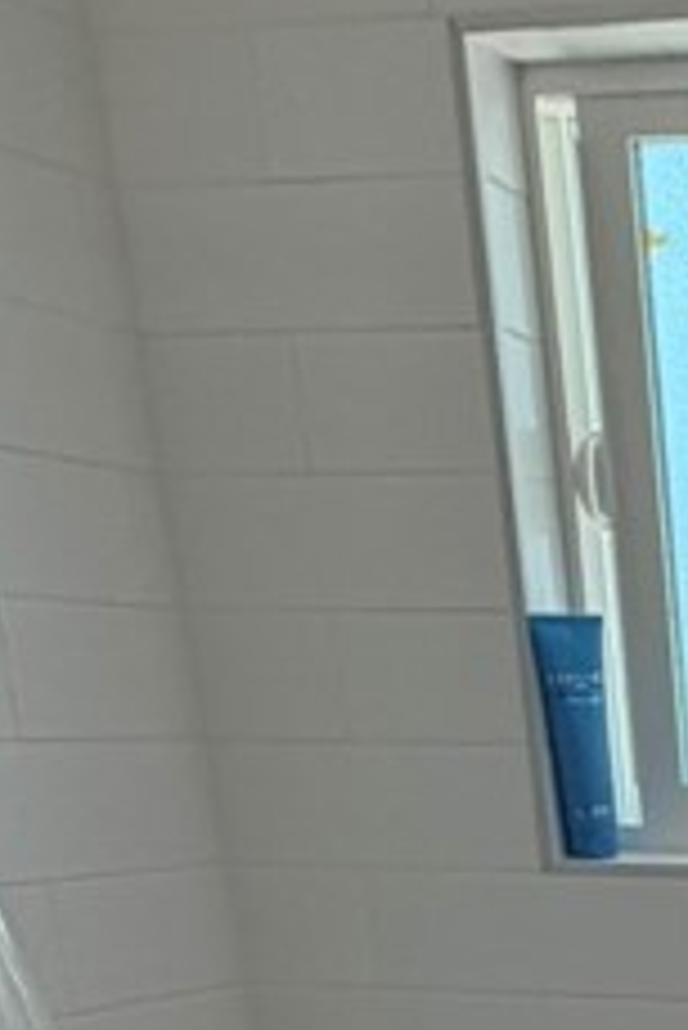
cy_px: 1340
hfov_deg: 17.1
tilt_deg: -20.3
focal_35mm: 65
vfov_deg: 26.3
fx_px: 1860
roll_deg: +1.0
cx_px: 1250
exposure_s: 1/120
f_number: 2.2
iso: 100
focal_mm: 2.22
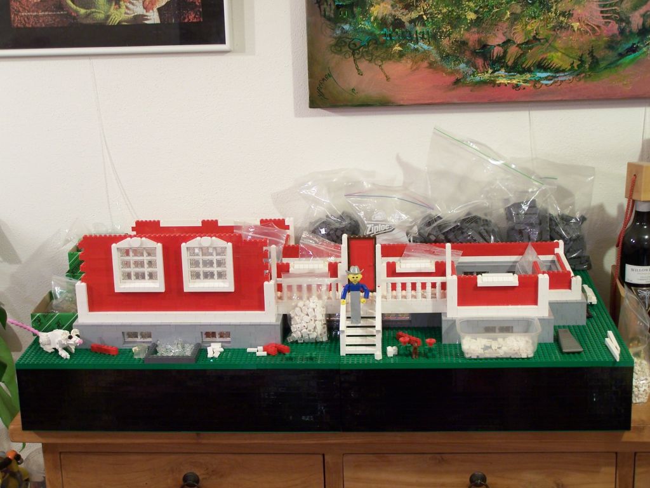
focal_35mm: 64
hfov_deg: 30.3
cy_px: 244
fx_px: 1202
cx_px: 325
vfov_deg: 22.9
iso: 80
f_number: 3.2
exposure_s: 1/2
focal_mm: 10.7
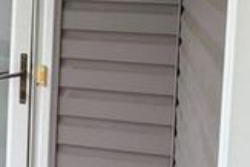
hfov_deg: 18.7
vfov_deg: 13.3
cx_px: -64
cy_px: 19
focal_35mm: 102
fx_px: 709
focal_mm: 6.76
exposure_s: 1/230
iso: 64
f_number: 1.78
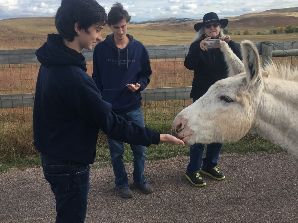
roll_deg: +5.6
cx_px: 134
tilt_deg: -12.3
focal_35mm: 37
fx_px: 318
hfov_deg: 50.1
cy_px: 106
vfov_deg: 38.6
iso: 25
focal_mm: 4.15
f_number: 2.2
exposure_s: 1/927
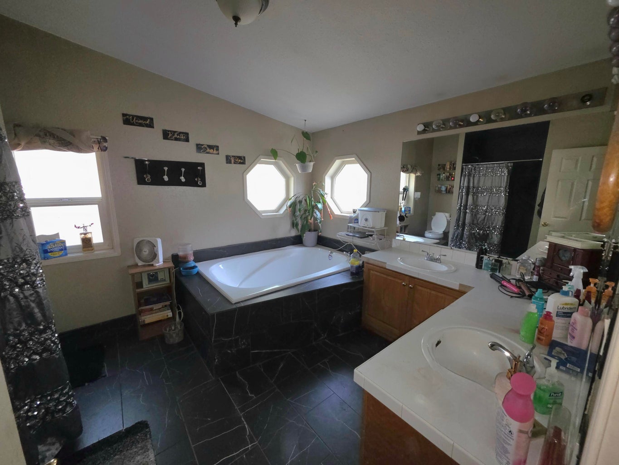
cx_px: 310
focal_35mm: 13
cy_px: 232
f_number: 1.9
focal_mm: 2.2
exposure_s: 1/60.2
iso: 160
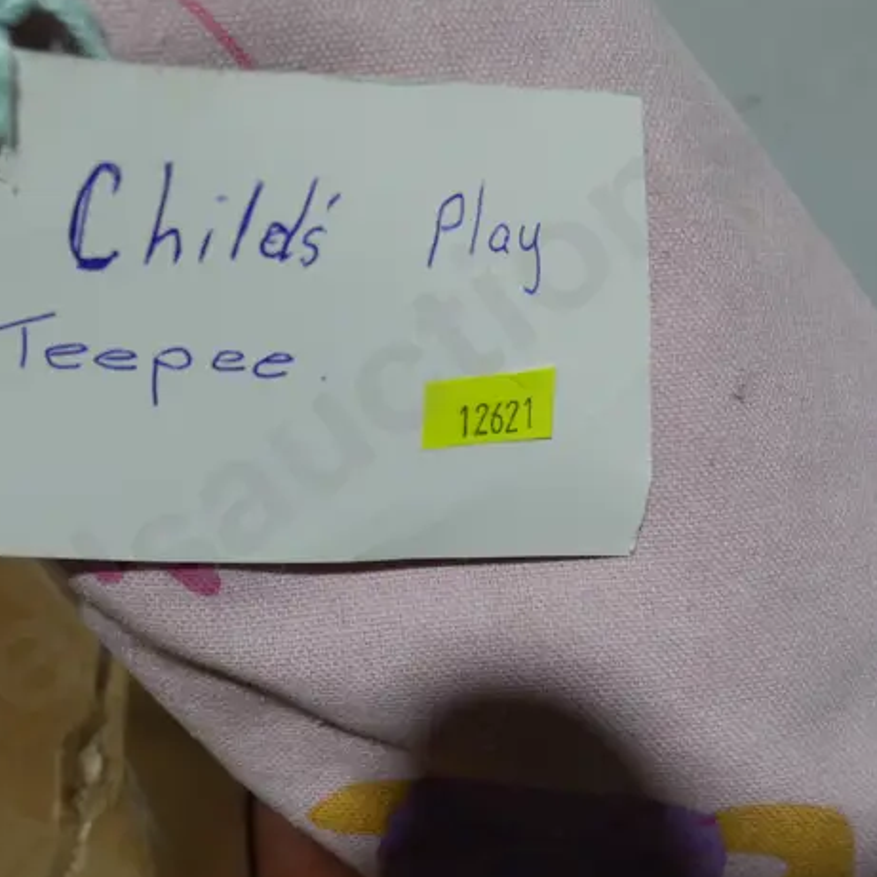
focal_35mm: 55
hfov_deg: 31.0
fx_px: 1576
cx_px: 335
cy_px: 435
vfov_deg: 31.1
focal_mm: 14
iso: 200
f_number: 3.5
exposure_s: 1/100
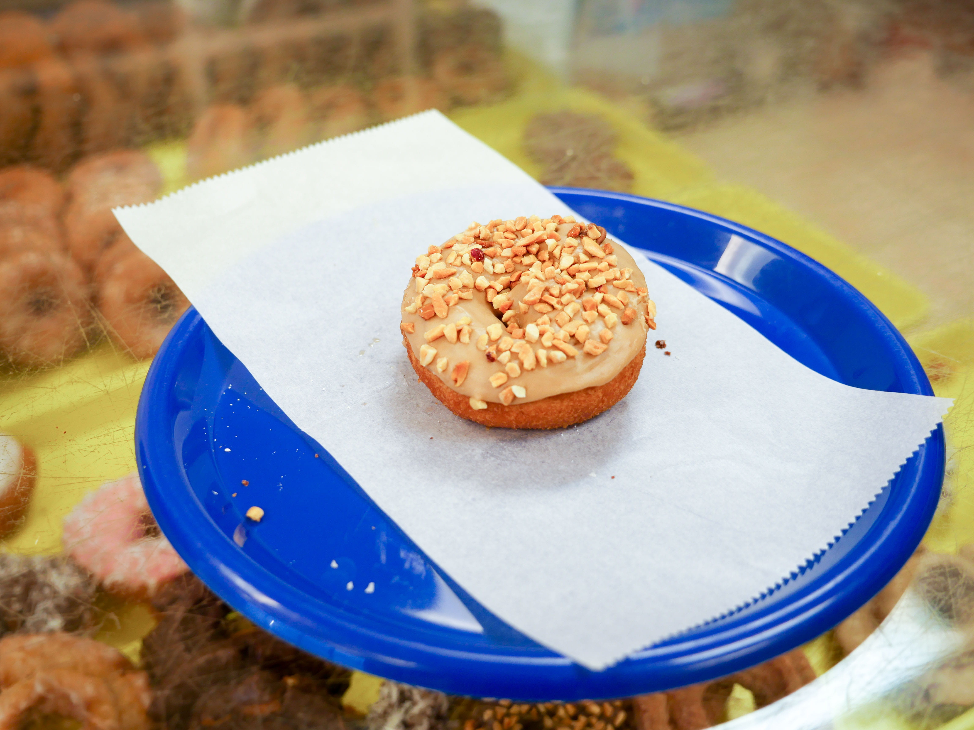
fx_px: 1069
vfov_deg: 37.7
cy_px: 365
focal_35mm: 38
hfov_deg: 49.0
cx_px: 487
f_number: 2.8
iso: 200
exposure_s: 1/60
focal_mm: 19
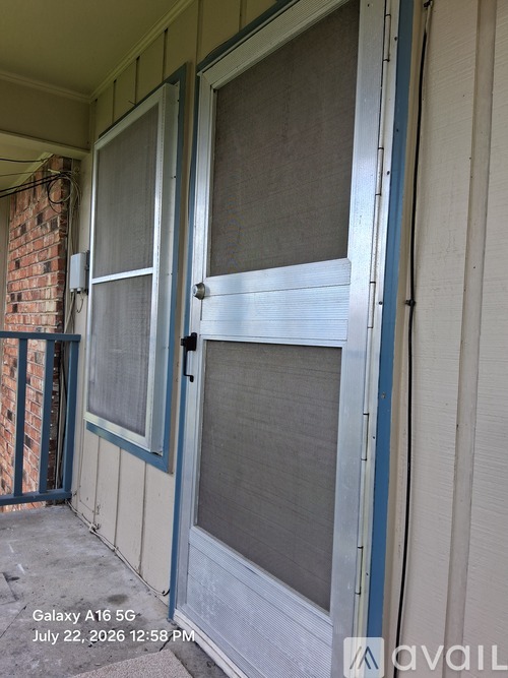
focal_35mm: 26
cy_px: 339
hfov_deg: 53.0
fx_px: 509
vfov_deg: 67.3
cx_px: 254
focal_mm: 3.98
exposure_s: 1/120
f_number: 1.8
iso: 32
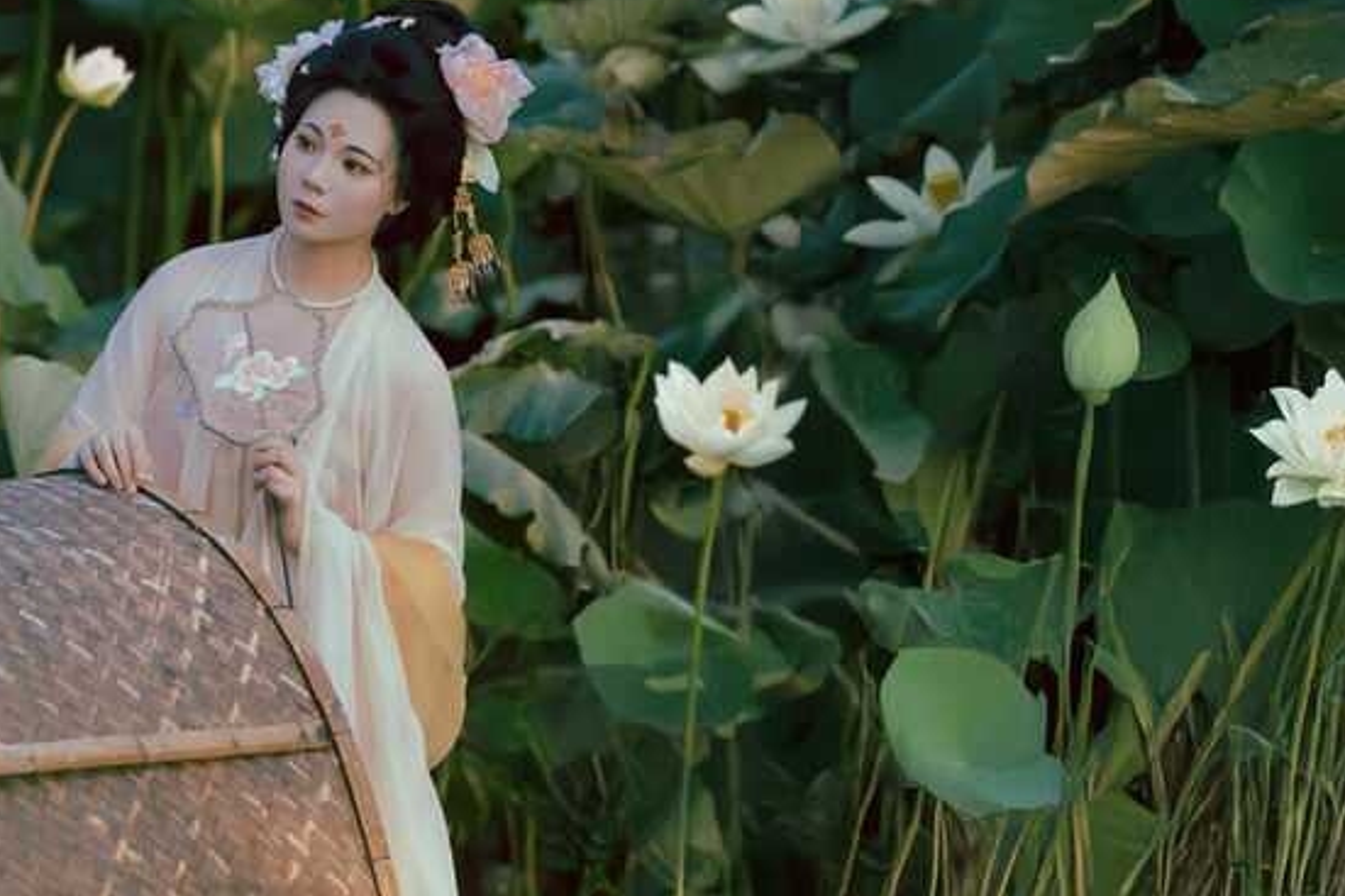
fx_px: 6050
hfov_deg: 12.6
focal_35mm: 162
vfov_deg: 8.5
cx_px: 247
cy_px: 659
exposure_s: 1/2000
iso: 100
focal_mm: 85
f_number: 1.6
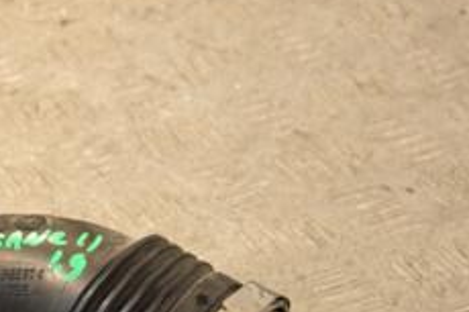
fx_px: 2447
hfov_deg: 10.8
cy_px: 216
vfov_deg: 7.3
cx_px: -92
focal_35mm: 188
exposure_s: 1/200
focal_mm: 48
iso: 800
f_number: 5
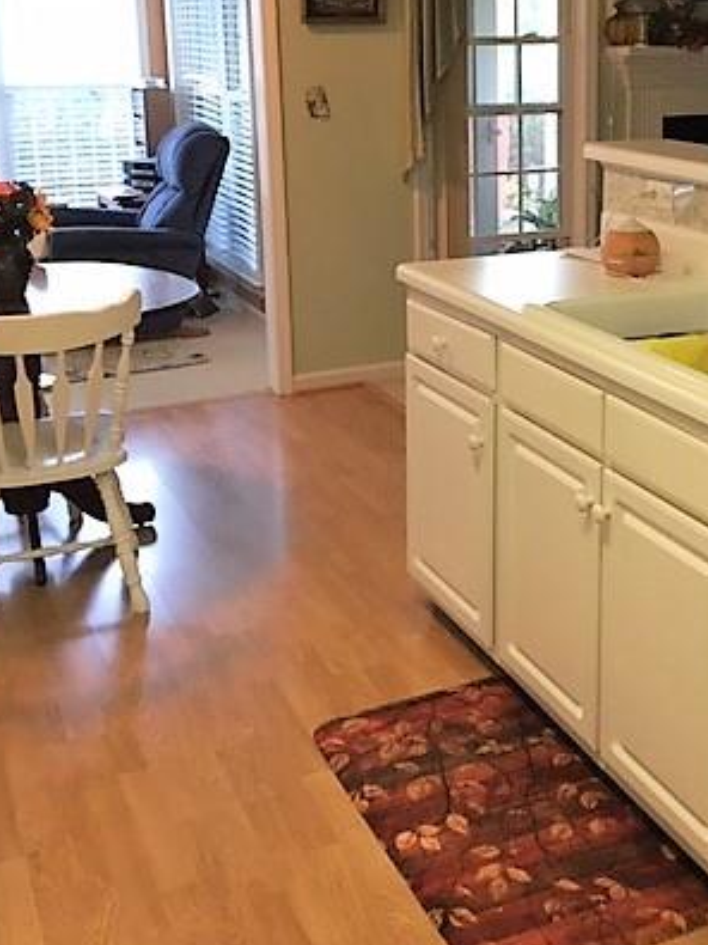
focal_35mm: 47
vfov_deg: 39.8
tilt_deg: -10.4
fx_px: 1282
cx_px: 502
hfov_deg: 30.5
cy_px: 294
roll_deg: +0.5
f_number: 2.2
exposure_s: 1/30
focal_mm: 4.15
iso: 125
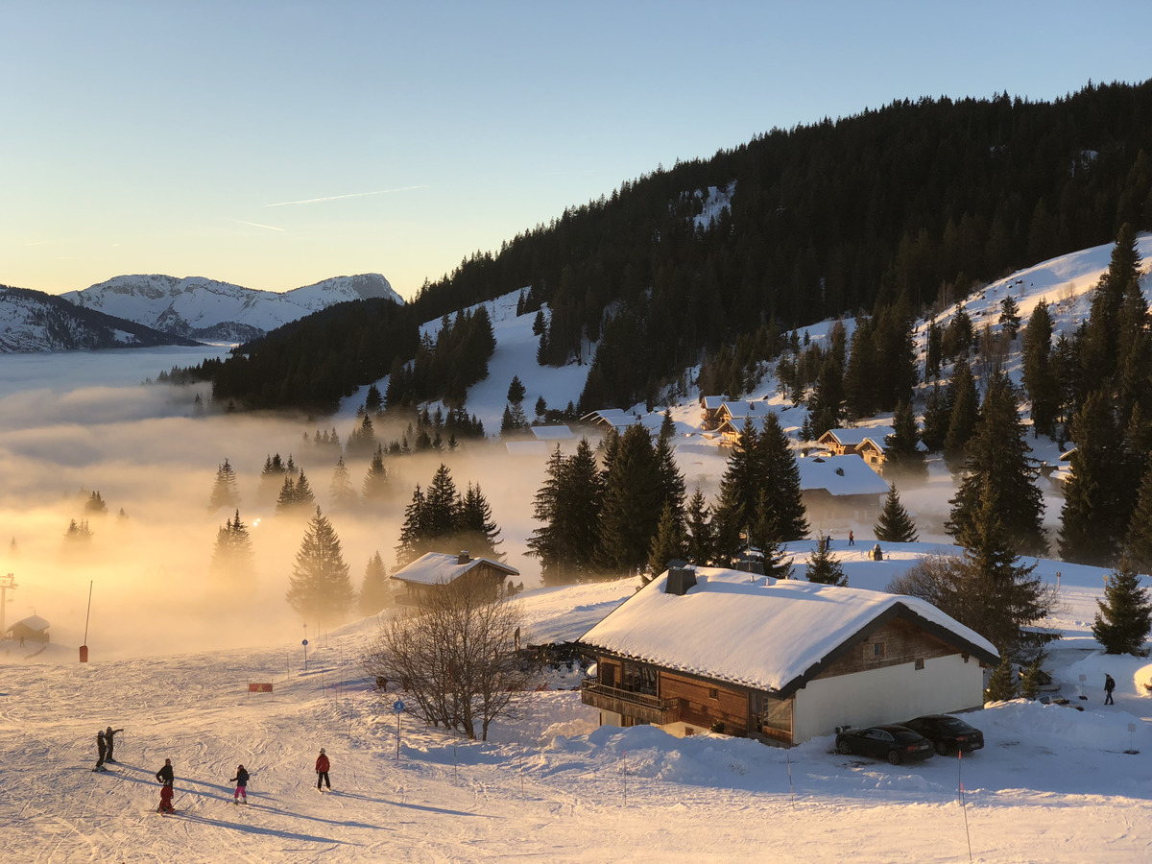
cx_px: 576
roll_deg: +1.0
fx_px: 1731
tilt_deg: -2.8
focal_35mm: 52
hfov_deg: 36.8
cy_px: 432
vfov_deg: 28.0
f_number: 2.4
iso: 16
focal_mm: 6
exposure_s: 1/480
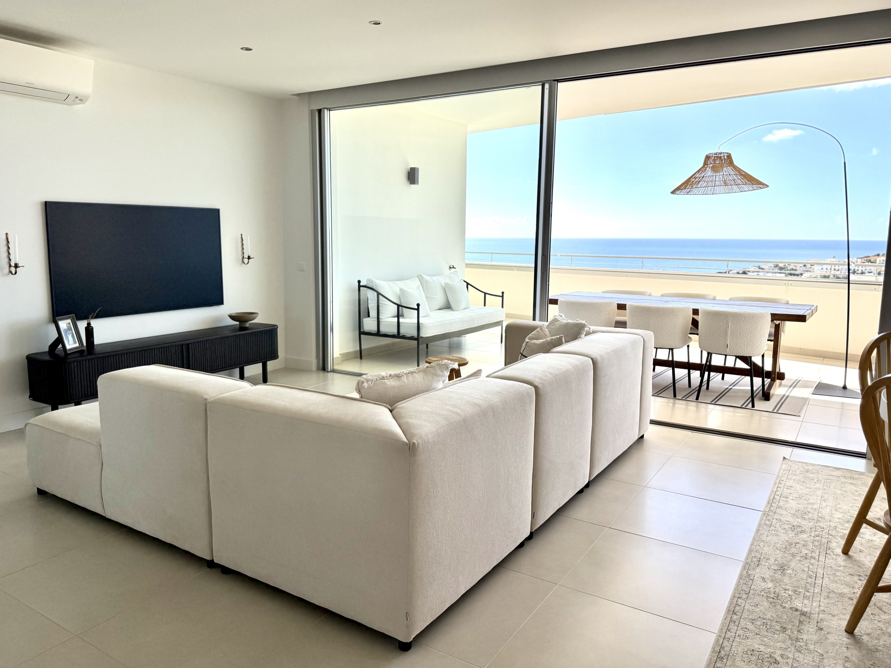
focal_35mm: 24
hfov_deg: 71.6
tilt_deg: -7.3
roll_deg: -0.3
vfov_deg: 56.8
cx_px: 446
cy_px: 334
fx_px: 618
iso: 100
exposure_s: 1/1949
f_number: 1.78
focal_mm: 6.76
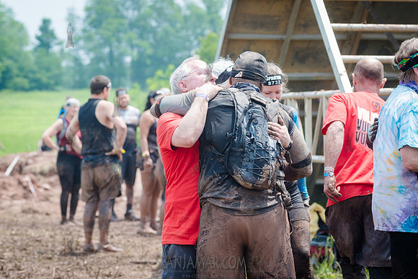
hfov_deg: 13.8
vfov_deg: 9.3
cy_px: 169
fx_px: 1723
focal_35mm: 148
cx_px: 214
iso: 250
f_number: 5
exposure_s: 1/500
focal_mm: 112
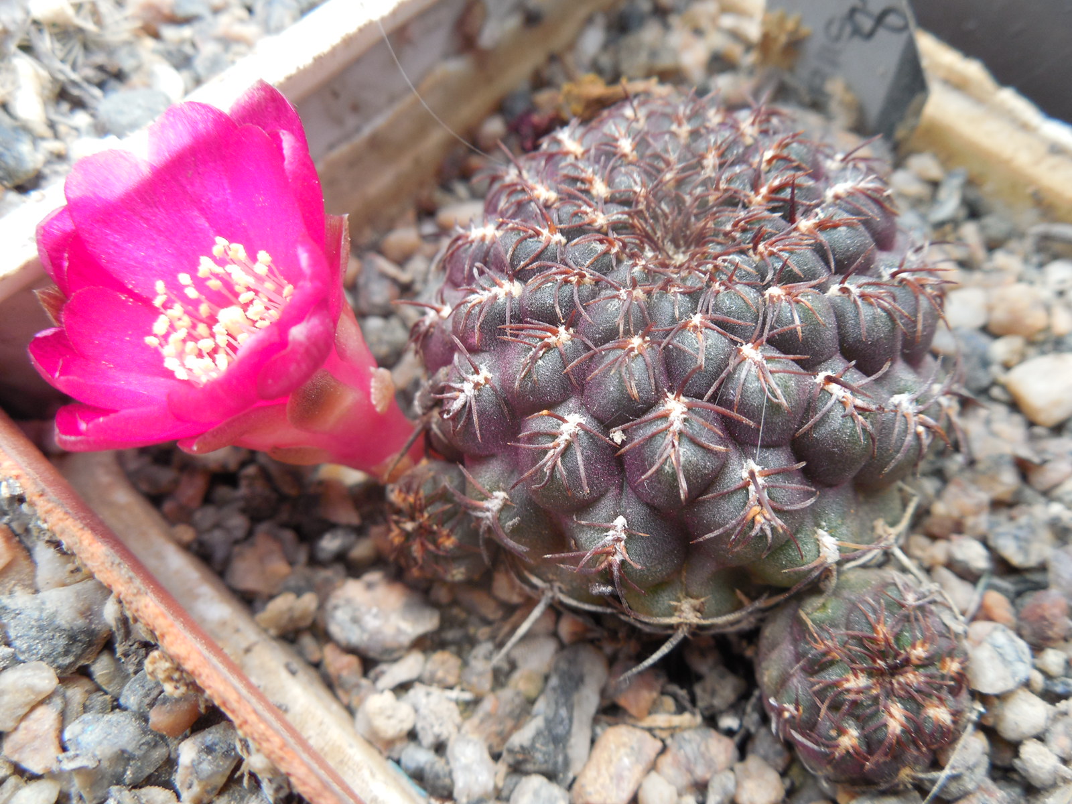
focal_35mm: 31
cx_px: 536
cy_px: 402
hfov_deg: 58.4
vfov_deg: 45.4
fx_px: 960
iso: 125
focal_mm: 5.6
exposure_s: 1/60
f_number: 3.6
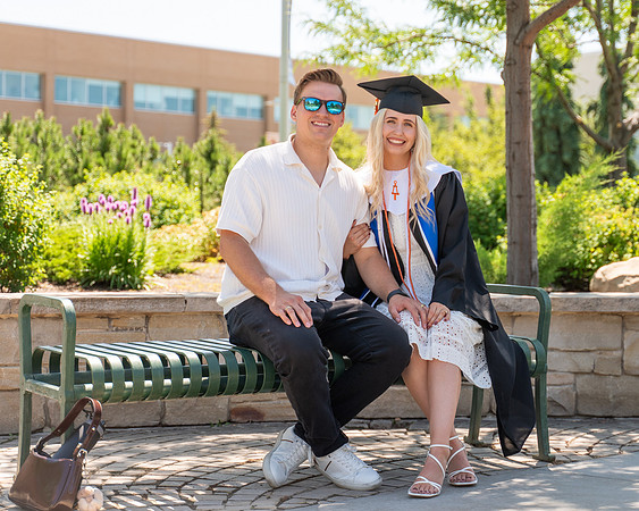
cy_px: 193
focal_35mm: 77
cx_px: 383
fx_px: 1456
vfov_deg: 19.9
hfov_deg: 24.7
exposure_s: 1/400
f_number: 2.8
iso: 100
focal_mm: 54
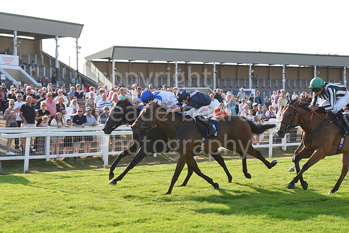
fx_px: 824
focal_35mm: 85
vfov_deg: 16.1
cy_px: 116
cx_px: 174
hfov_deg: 23.9
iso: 640
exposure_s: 1/1000
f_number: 6.3
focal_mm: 85
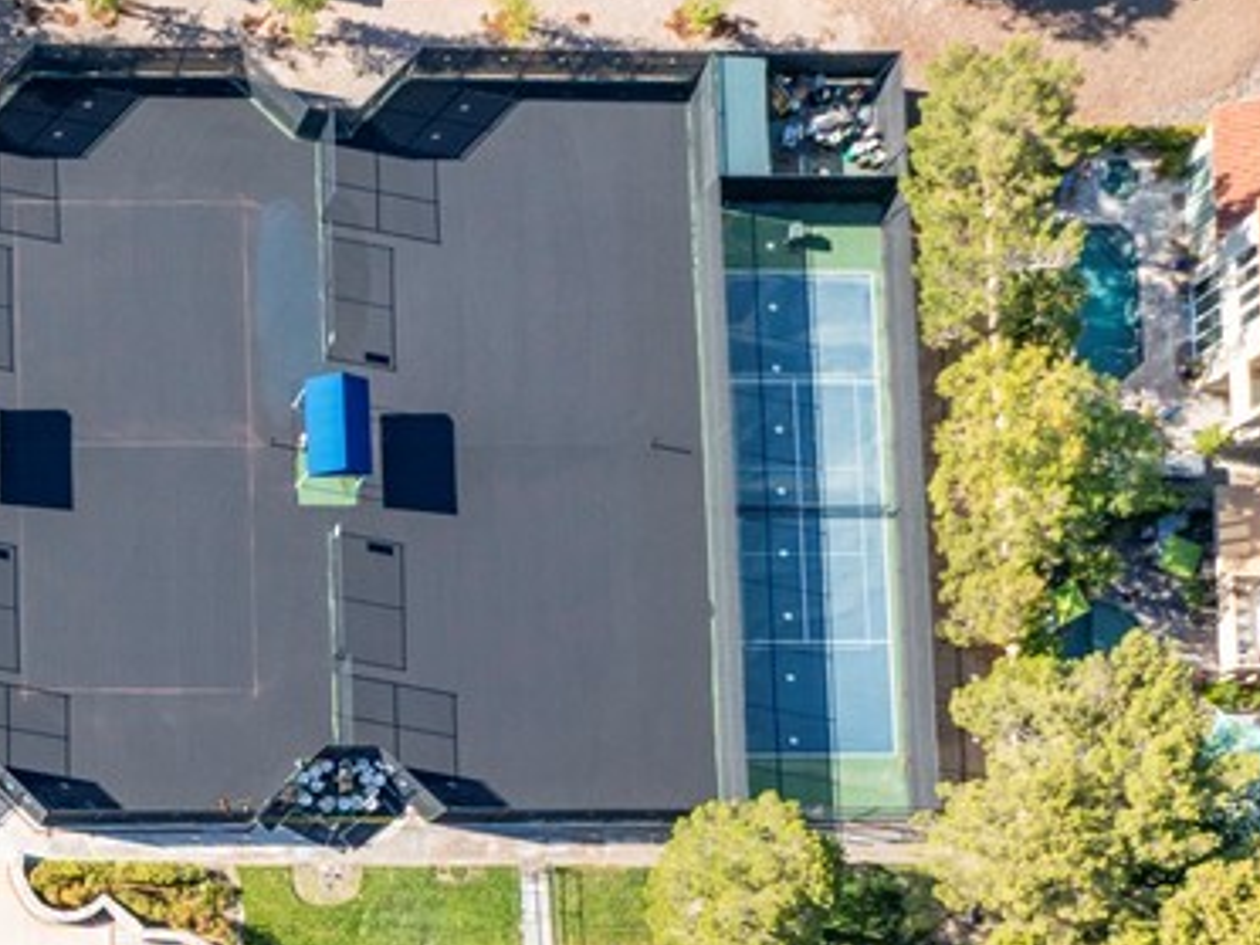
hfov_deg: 26.2
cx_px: -257
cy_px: 1165
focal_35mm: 66
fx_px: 2402
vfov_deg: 20.6
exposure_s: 1/200
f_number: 2.8
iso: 160
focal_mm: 12.29
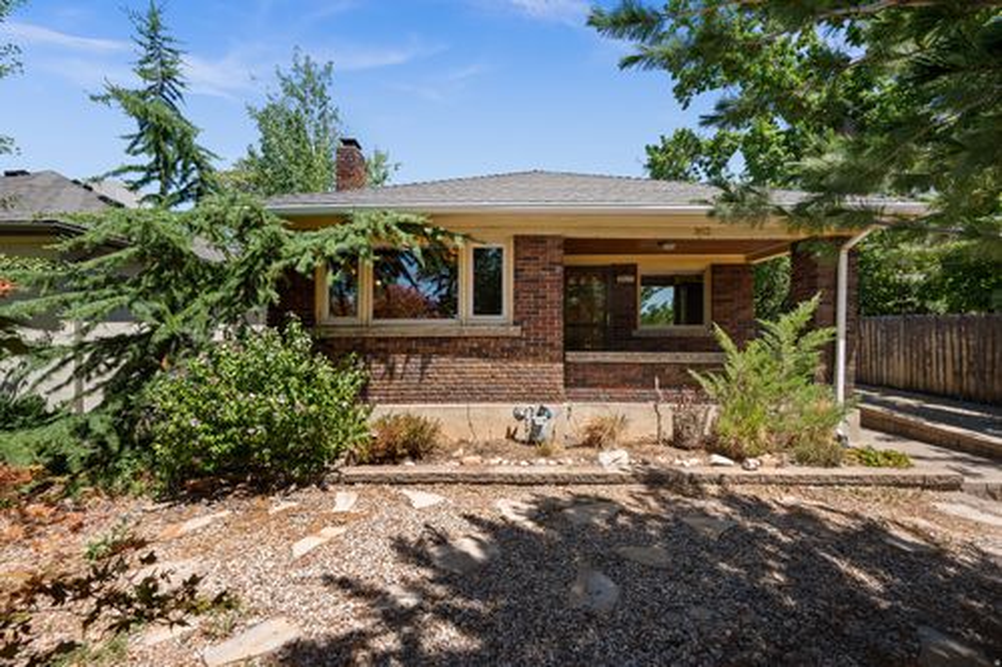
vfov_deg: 81.2
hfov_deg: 104.3
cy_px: 334
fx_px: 390
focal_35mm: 14
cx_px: 501
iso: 500
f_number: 7.1
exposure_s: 1/640
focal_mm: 14
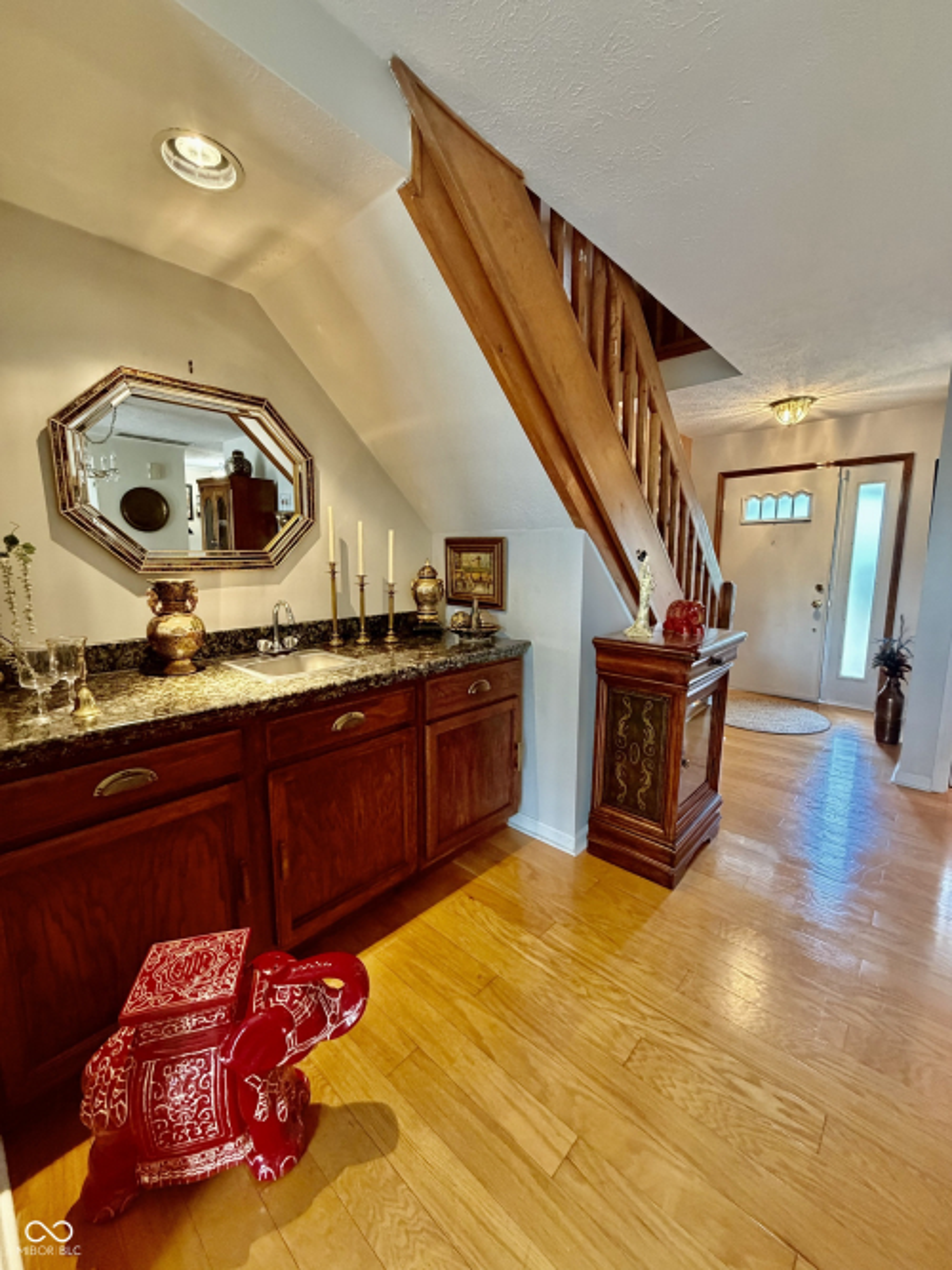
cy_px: 635
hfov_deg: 85.7
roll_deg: +0.5
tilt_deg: -7.1
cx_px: 476
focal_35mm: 14
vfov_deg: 102.1
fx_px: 514
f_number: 2.2
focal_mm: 2.22
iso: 500
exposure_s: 1/60
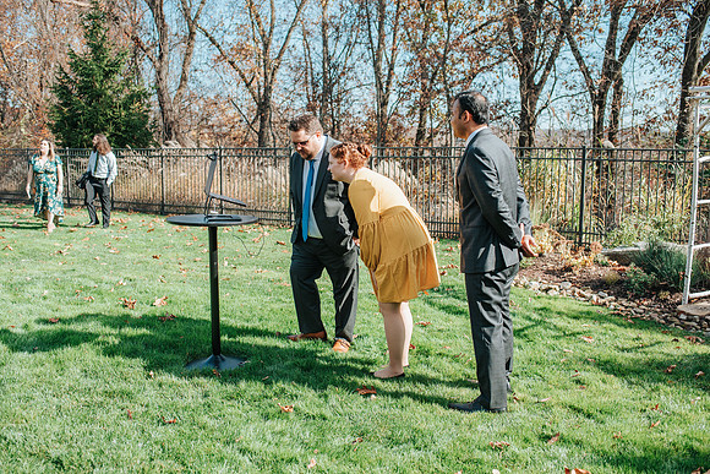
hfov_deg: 54.4
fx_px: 690
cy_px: 237
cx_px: 355
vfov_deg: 37.9
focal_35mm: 35
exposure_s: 1/1250
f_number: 3.5
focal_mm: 35
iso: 280
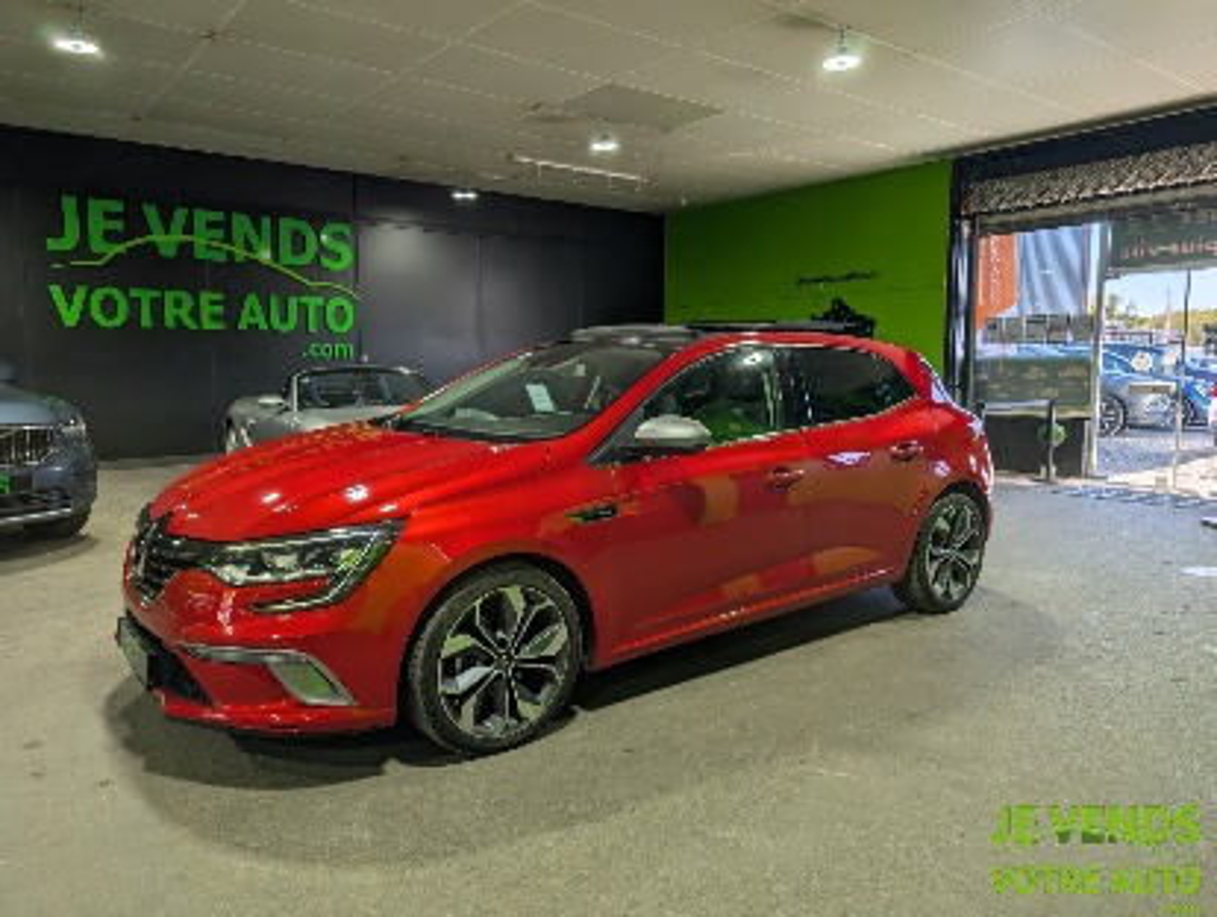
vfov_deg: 57.0
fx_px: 845
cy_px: 458
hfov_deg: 71.5
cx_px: 608
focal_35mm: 24
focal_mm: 6.9
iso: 32
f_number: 1.68
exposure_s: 1/725
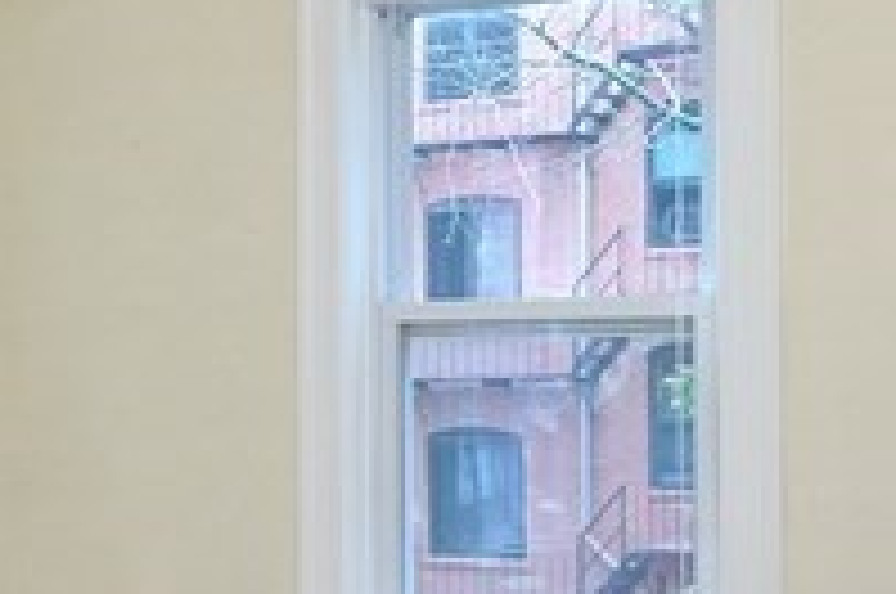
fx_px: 1913
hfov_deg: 25.9
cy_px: 324
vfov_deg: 17.7
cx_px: 176
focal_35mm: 77
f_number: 5.6
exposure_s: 1/50
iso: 400
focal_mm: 10
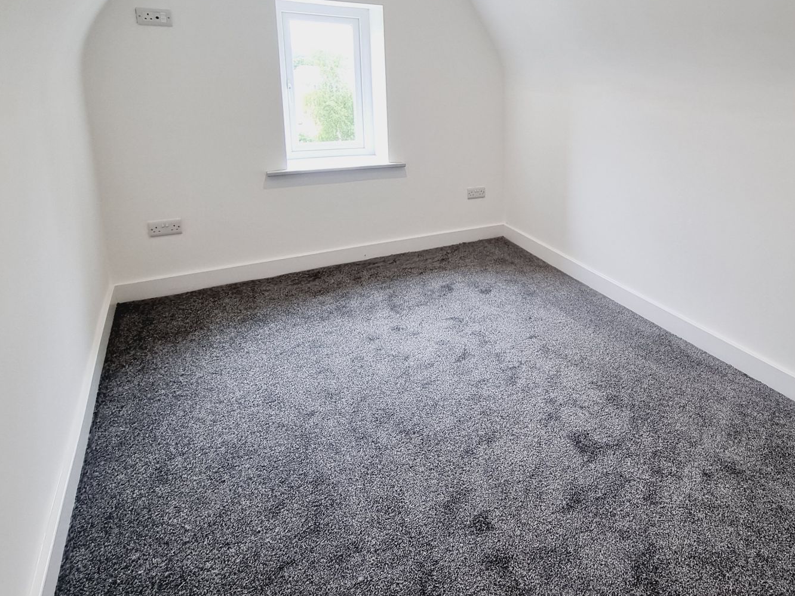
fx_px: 459
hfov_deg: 78.5
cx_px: 544
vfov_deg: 63.3
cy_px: 173
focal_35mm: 20
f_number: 2.2
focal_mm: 2.2
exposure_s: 1/50
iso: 80
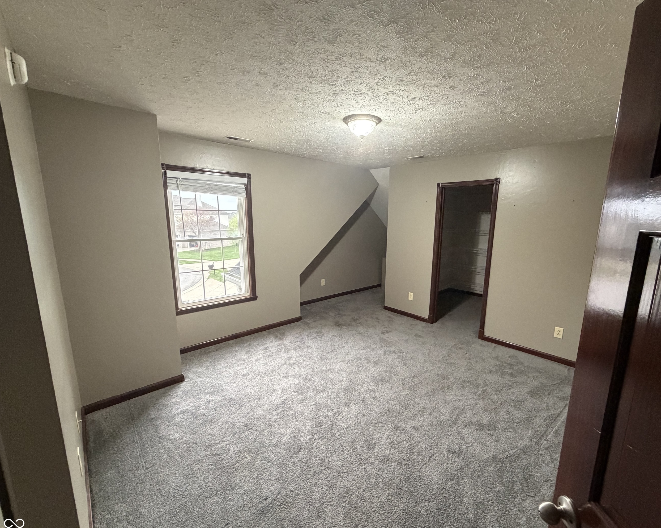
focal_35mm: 15
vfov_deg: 84.0
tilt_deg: -8.5
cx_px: 356
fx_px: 293
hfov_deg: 96.6
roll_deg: -0.5
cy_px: 268
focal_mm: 2.22
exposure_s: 1/60
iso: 500
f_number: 2.2
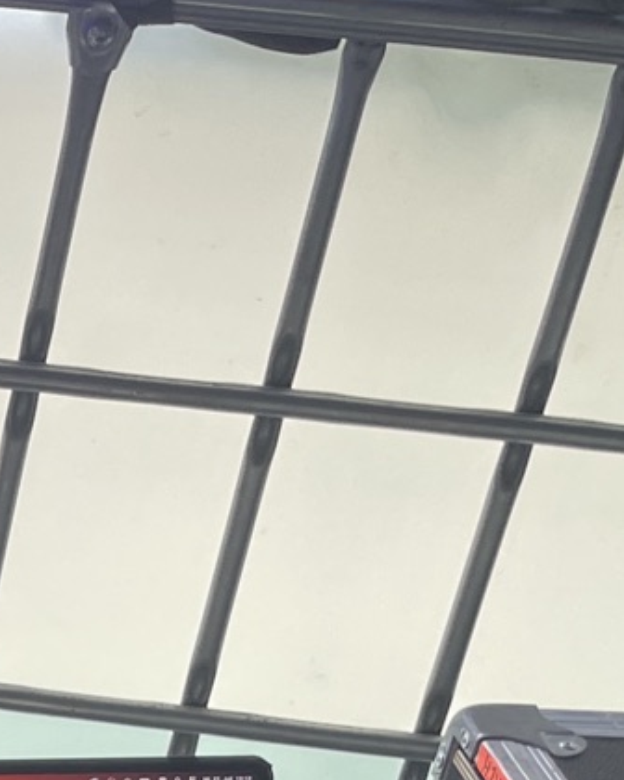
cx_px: -682
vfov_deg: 14.9
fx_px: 2678
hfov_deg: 11.7
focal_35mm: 116
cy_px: 1293
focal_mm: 4.2
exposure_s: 1/121
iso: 40
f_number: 1.6
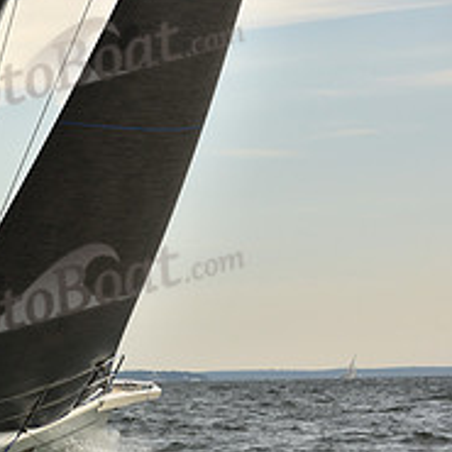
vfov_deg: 9.3
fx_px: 2763
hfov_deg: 9.1
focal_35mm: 187
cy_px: 456
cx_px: -225
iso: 250
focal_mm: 70
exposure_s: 1/400
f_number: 6.3
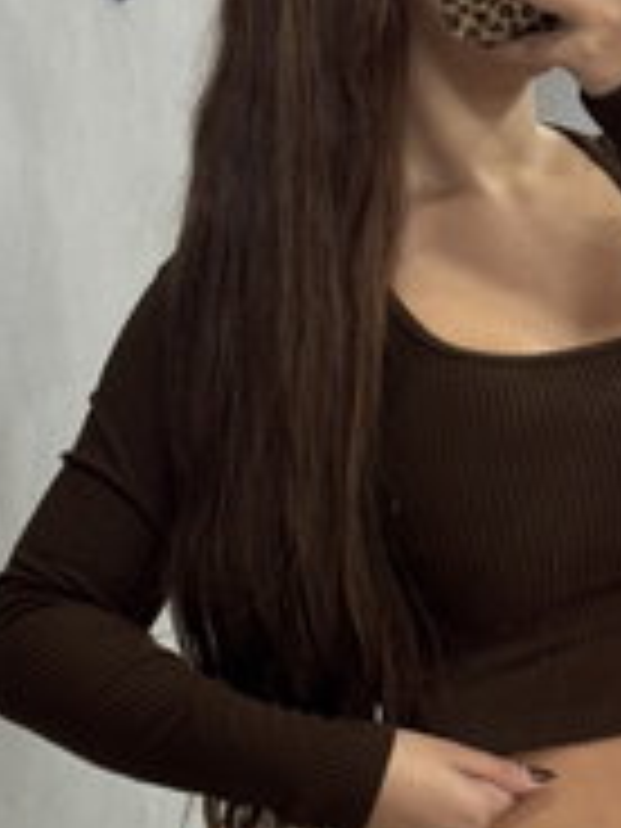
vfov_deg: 13.9
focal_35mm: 139
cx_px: 639
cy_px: 871
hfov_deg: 10.6
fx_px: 3325
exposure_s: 1/50
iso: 125
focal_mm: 6.76
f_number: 1.78
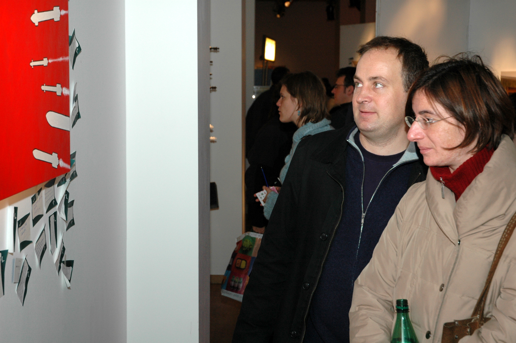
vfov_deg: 20.6
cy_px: 172
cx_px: 258
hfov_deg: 30.5
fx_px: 945
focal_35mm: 66
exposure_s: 1/60
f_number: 5
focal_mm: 44
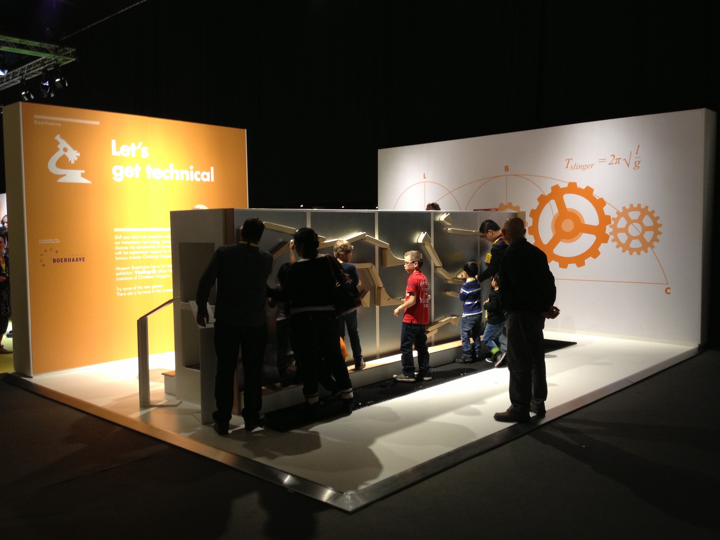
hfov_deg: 52.6
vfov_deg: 40.7
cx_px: 360
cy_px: 270
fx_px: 728
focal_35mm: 35
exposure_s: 1/20
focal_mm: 4.28
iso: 125
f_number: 2.4
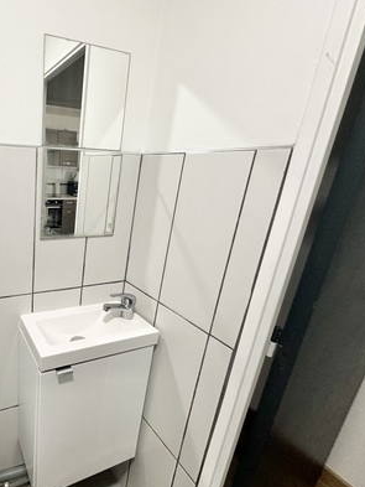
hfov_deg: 60.2
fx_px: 267
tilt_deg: -16.0
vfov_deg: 84.6
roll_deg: -3.1
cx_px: 49
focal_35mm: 19
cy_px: 247
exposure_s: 1/50
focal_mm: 2.22
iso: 160
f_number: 2.2
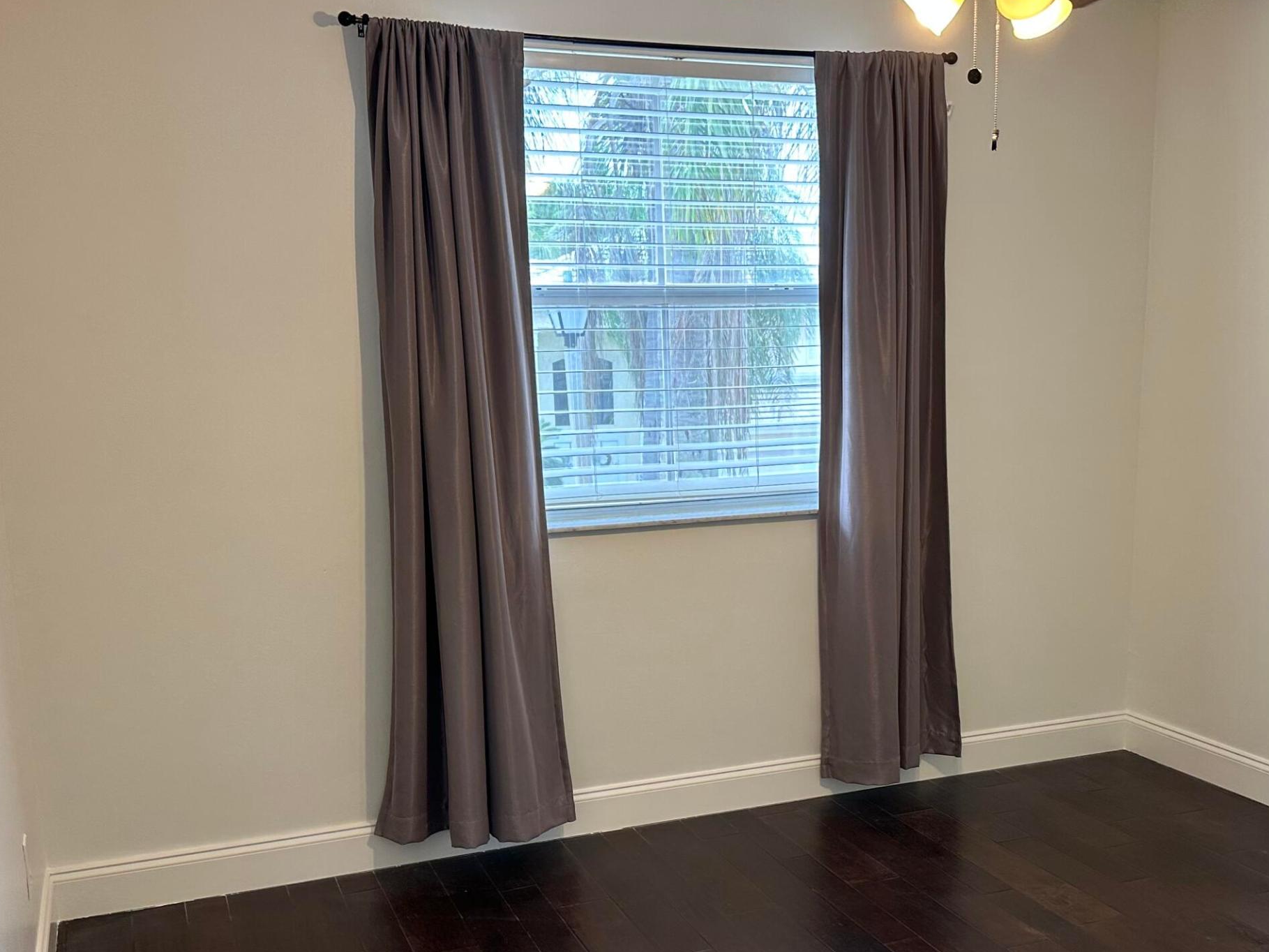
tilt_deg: -12.3
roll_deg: +1.4
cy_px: 637
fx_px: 1393
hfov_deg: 48.8
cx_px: 742
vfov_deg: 37.3
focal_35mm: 38
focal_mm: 6.86
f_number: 1.78
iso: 160
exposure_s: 1/120
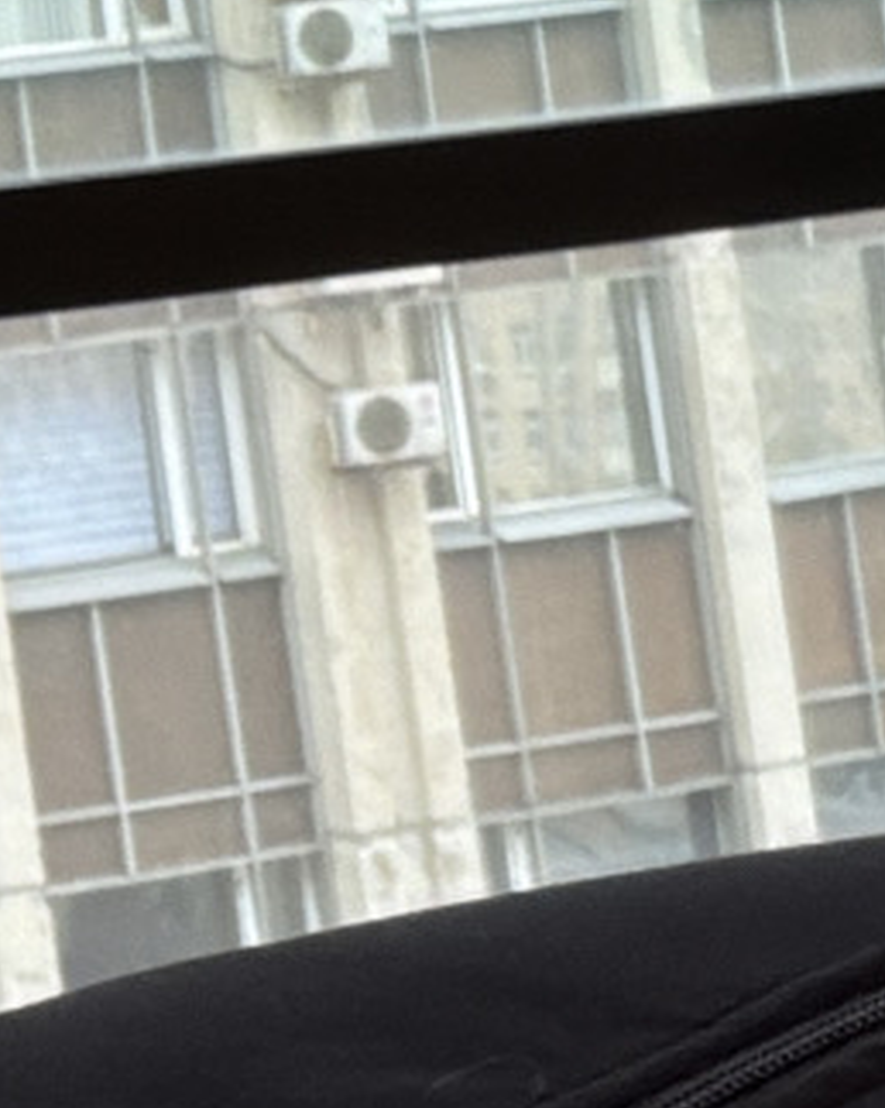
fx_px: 4555
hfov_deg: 10.0
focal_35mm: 139
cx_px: -1077
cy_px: -141
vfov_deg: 13.6
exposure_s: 1/50
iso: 100
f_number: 1.9
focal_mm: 2.71
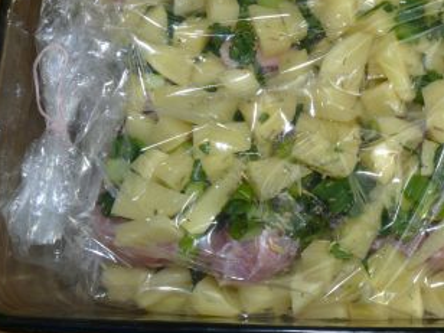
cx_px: 321
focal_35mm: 65
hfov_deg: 29.4
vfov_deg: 22.4
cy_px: 90
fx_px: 834
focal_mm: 8.4
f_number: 11
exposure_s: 1/30
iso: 100
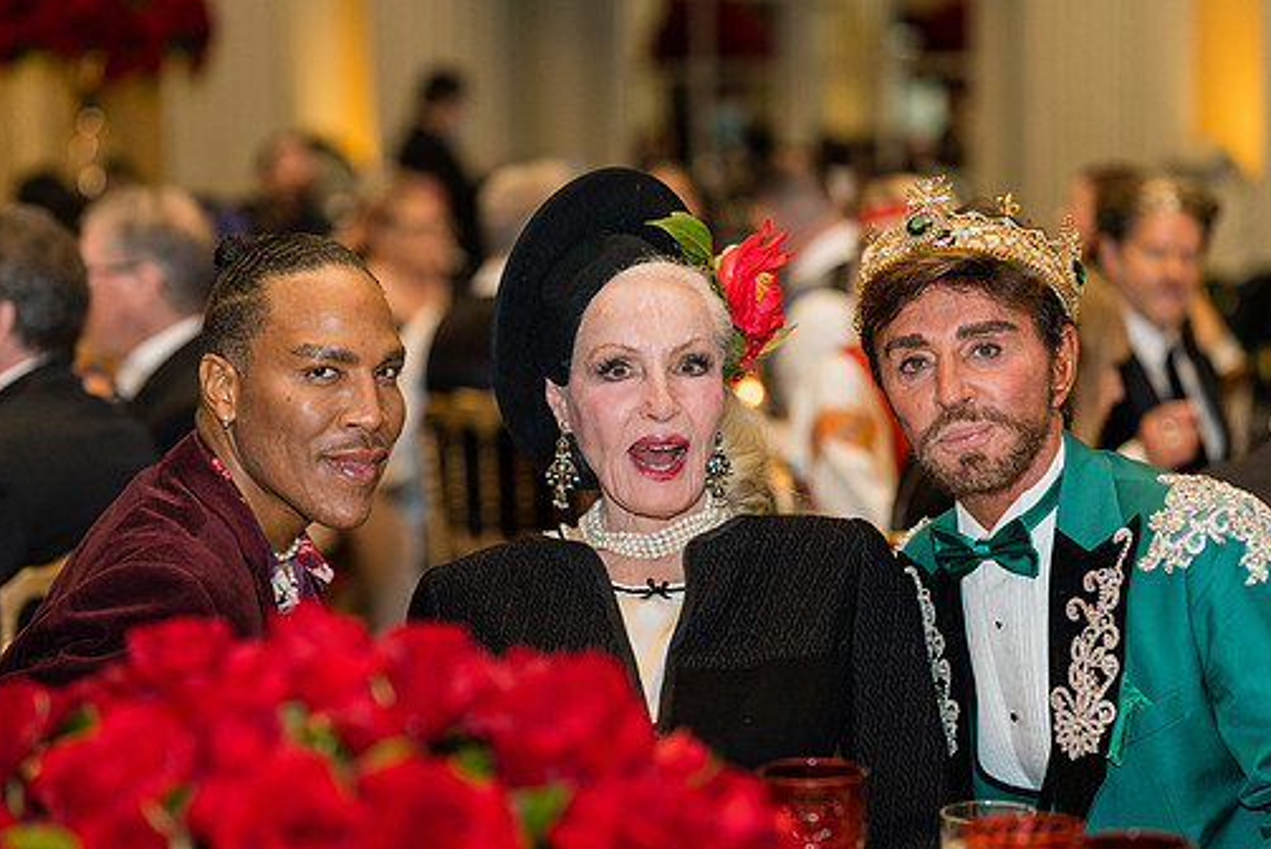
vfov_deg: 14.0
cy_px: 449
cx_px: 601
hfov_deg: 20.8
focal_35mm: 98
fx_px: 3462
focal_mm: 85
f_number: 2
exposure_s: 1/200
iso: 1000
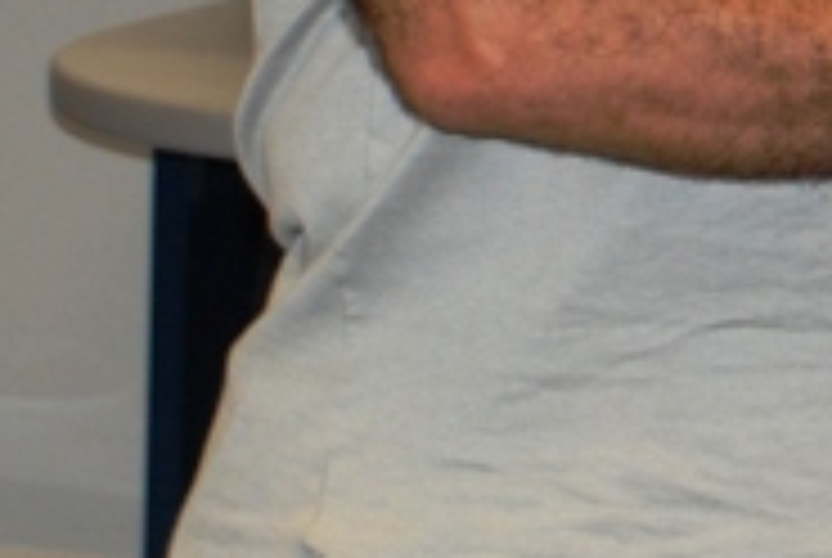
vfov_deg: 3.6
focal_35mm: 382
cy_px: -569
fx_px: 8842
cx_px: 1399
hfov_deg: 5.3
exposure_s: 1/60
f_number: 4.5
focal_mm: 46
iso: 320
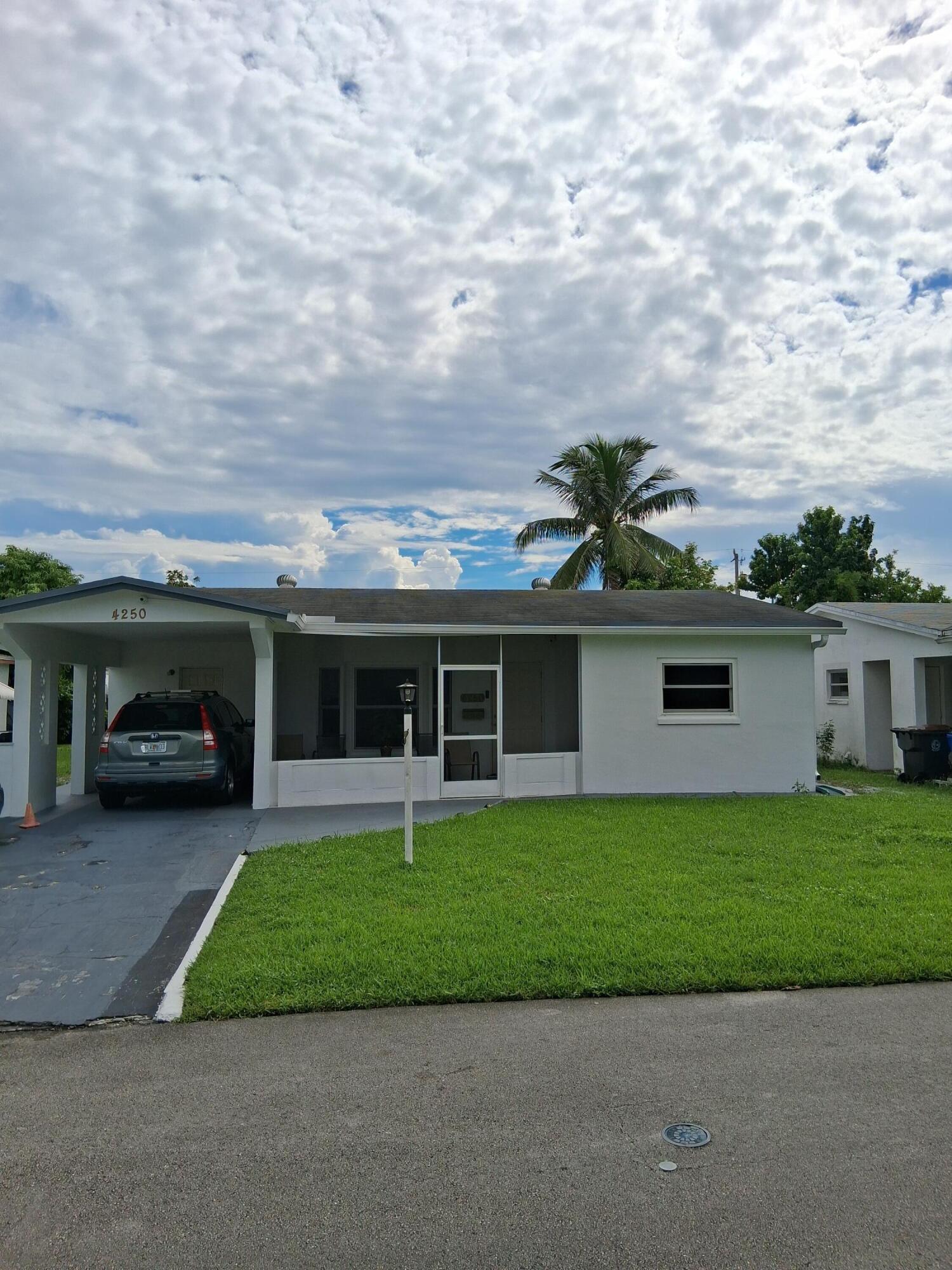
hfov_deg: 53.1
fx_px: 953
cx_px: 476
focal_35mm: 26
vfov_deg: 67.3
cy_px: 635
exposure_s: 1/2141
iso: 25
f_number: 1.8
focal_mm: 3.98
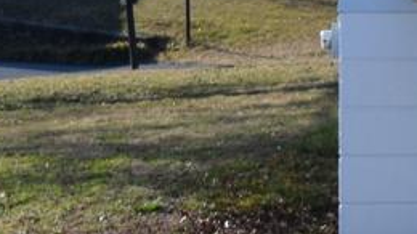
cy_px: 124
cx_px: 1081
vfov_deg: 3.6
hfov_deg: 6.1
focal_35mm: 334
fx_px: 3693
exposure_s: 1/1600
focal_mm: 27
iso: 400
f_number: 6.3
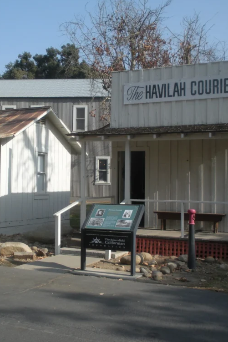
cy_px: 171
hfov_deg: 26.4
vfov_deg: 38.9
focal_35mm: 51
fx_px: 485
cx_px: 89
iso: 64
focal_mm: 6.3
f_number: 3.5
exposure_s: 1/573
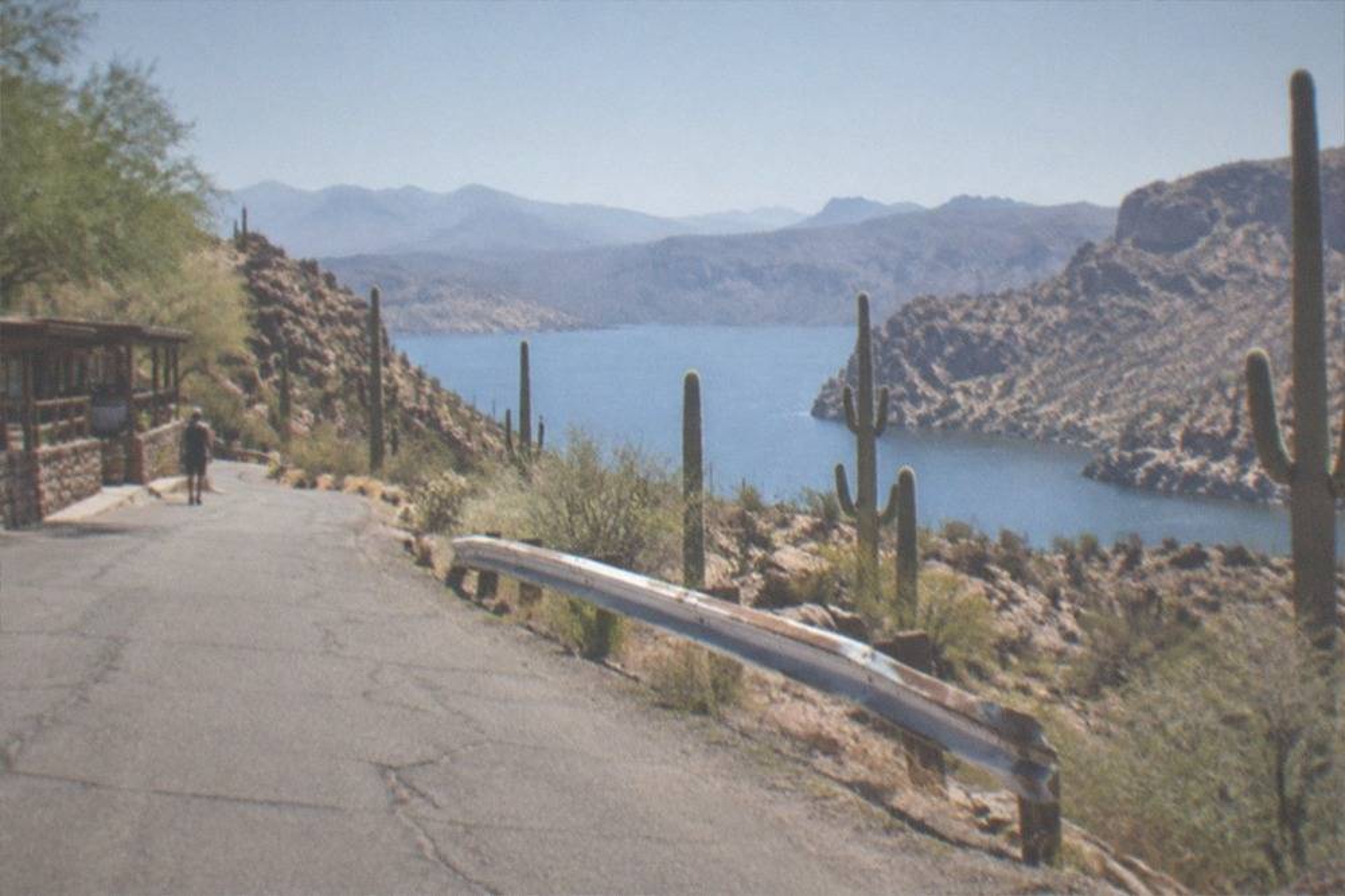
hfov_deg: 31.4
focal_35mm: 64
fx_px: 2390
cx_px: 672
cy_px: 448
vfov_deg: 21.2
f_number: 8
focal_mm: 64
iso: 100
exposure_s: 1/320
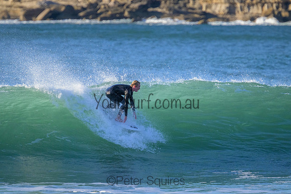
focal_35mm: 804
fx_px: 6500
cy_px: 97
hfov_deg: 2.6
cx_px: 146
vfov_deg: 1.7
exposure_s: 1/2000
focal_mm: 800
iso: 5000
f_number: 11
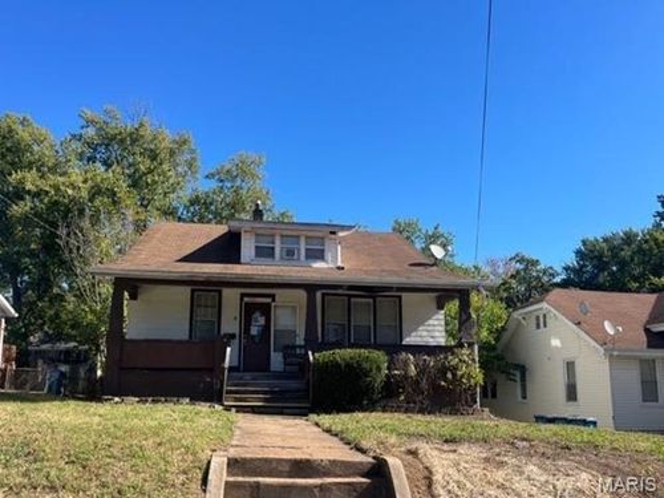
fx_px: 499
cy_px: 249
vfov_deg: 53.1
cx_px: 332
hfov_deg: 67.3
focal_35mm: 26
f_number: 1.6
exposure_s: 1/2222
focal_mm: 5.1
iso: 50
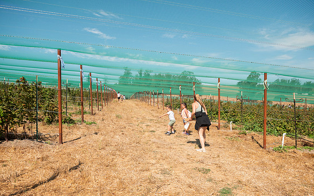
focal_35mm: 25
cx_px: 158
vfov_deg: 49.2
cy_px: 105
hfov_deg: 72.5
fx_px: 214
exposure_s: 1/6400
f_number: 4
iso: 500
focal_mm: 24
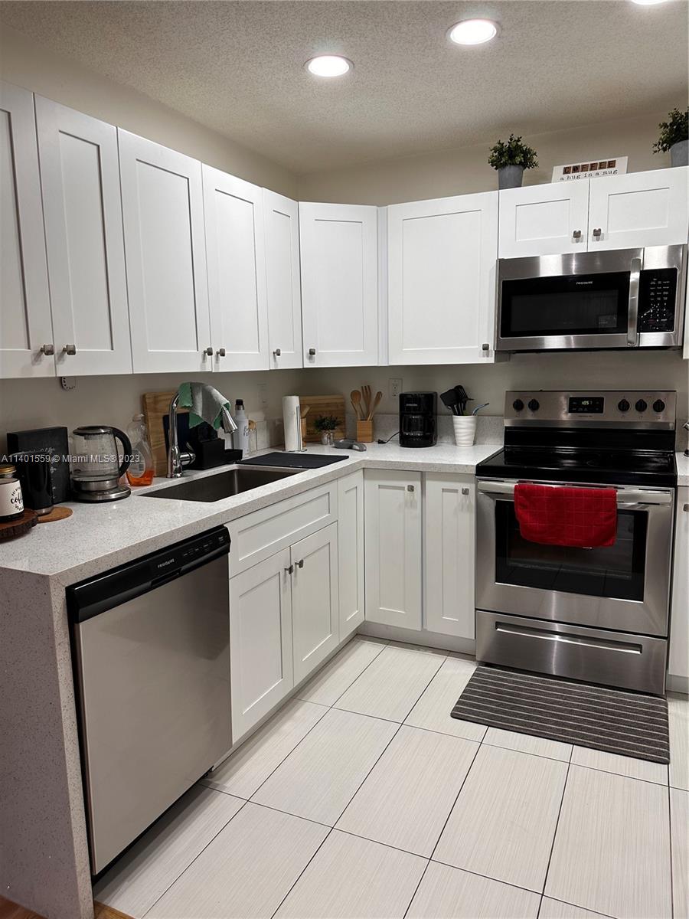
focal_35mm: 24
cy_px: 460
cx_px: 344
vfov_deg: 71.6
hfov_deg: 56.8
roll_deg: +0.9
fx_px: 637
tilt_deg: -8.3
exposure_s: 1/120
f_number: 1.78
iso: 100
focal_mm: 6.86
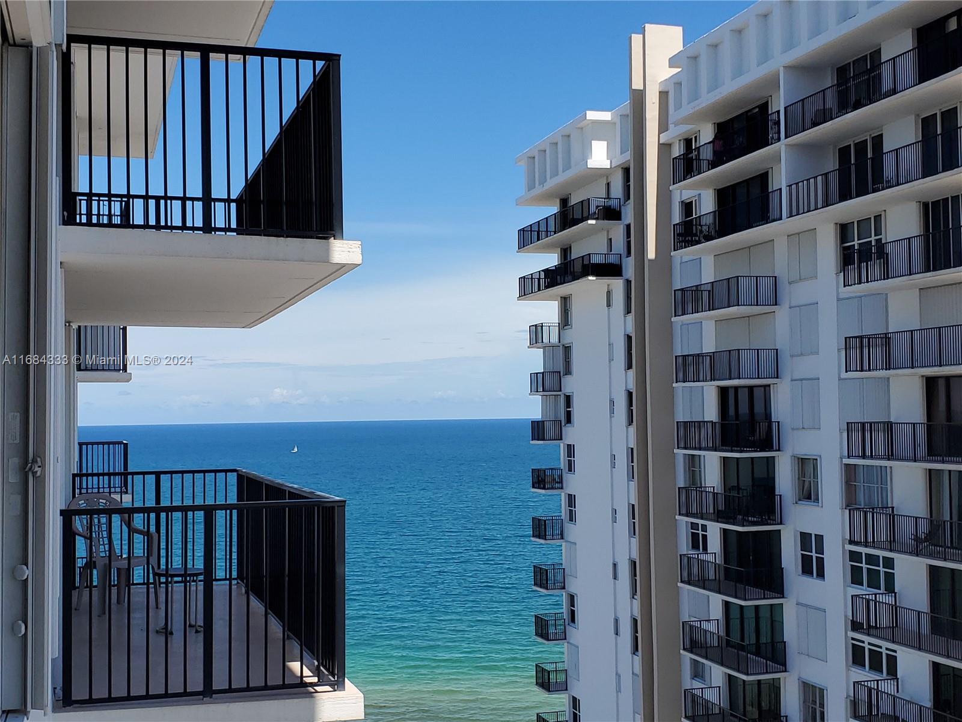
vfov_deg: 53.1
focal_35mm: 26
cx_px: 481
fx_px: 723
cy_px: 361
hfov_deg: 67.3
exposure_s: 1/1973
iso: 50
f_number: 2.4
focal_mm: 4.3
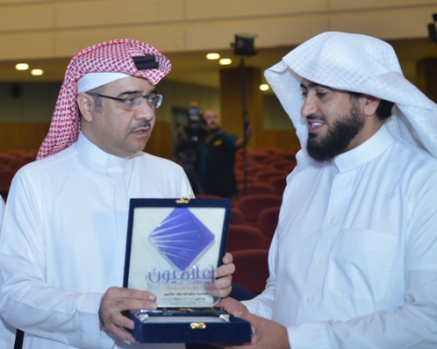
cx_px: 126
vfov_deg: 22.7
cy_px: 132
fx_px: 866
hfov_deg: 28.0
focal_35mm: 67
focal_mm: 45
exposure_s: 1/160
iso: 640
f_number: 3.2
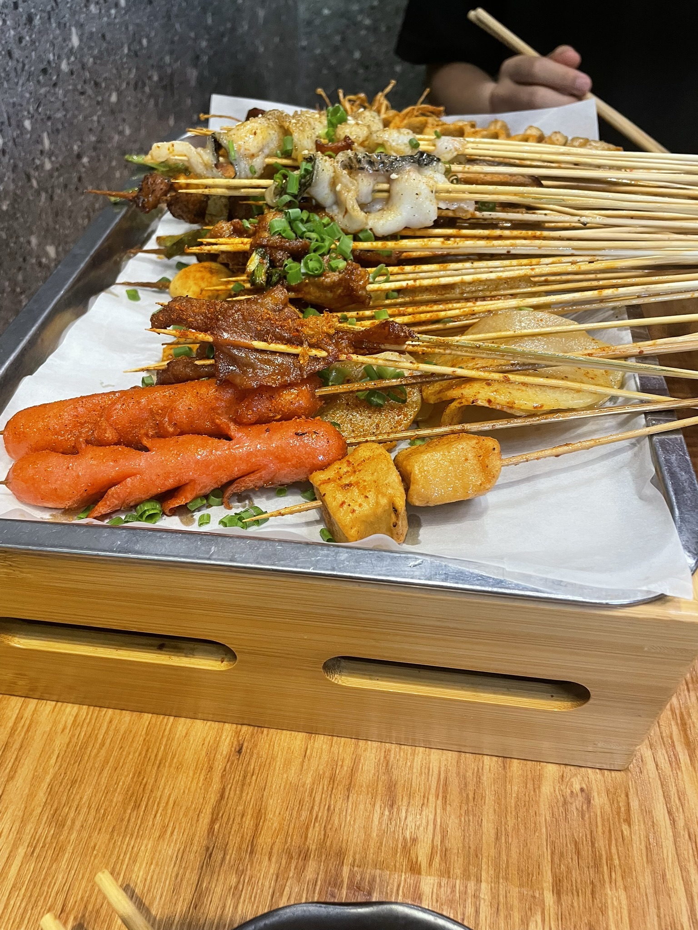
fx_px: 699
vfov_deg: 67.3
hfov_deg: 53.1
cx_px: 349
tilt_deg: -43.7
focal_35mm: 26
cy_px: 465
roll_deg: -1.4
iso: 200
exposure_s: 1/60
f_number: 1.6
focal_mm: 4.2
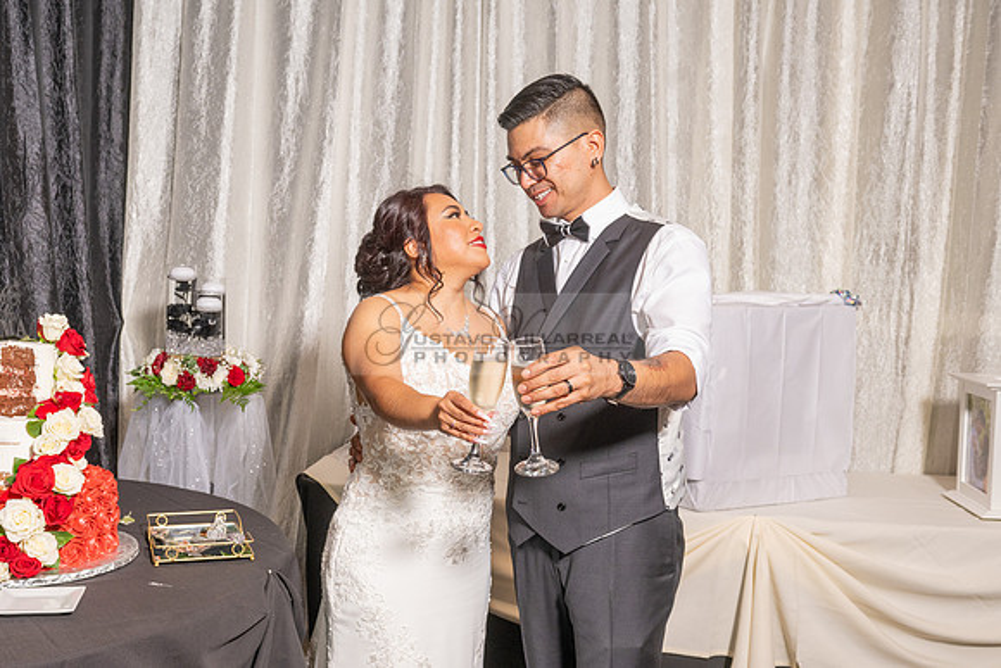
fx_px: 1115
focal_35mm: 40
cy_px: 369
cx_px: 374
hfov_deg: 47.9
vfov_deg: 33.3
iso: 800
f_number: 5
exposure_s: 1/200
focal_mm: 32
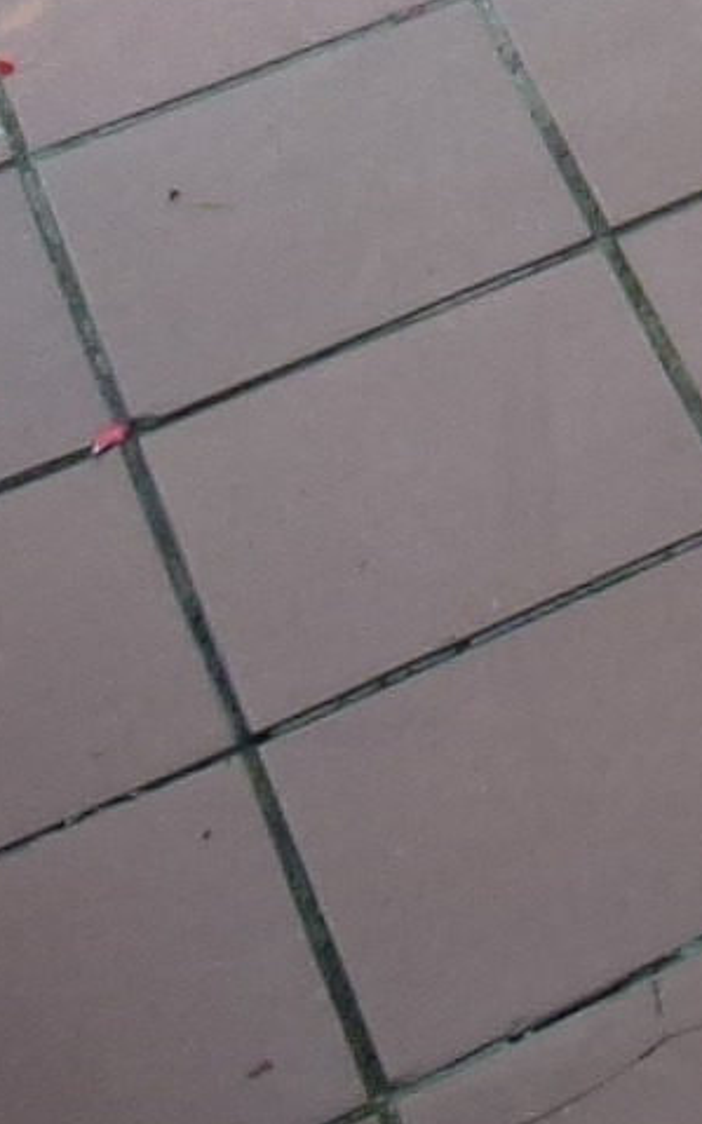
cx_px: 2728
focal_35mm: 136
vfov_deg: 13.7
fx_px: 4167
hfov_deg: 7.3
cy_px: -934
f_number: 4
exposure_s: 1/125
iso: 100
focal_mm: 4.3
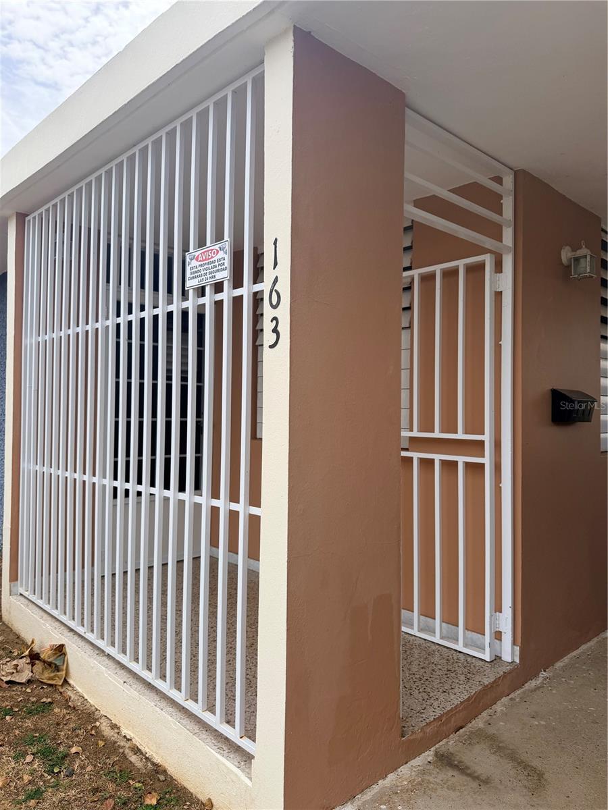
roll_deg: +1.3
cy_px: 405
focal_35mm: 24
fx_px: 562
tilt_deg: +3.0
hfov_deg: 56.8
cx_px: 304
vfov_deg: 71.6
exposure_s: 1/3279
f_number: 1.78
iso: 100
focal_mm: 6.76
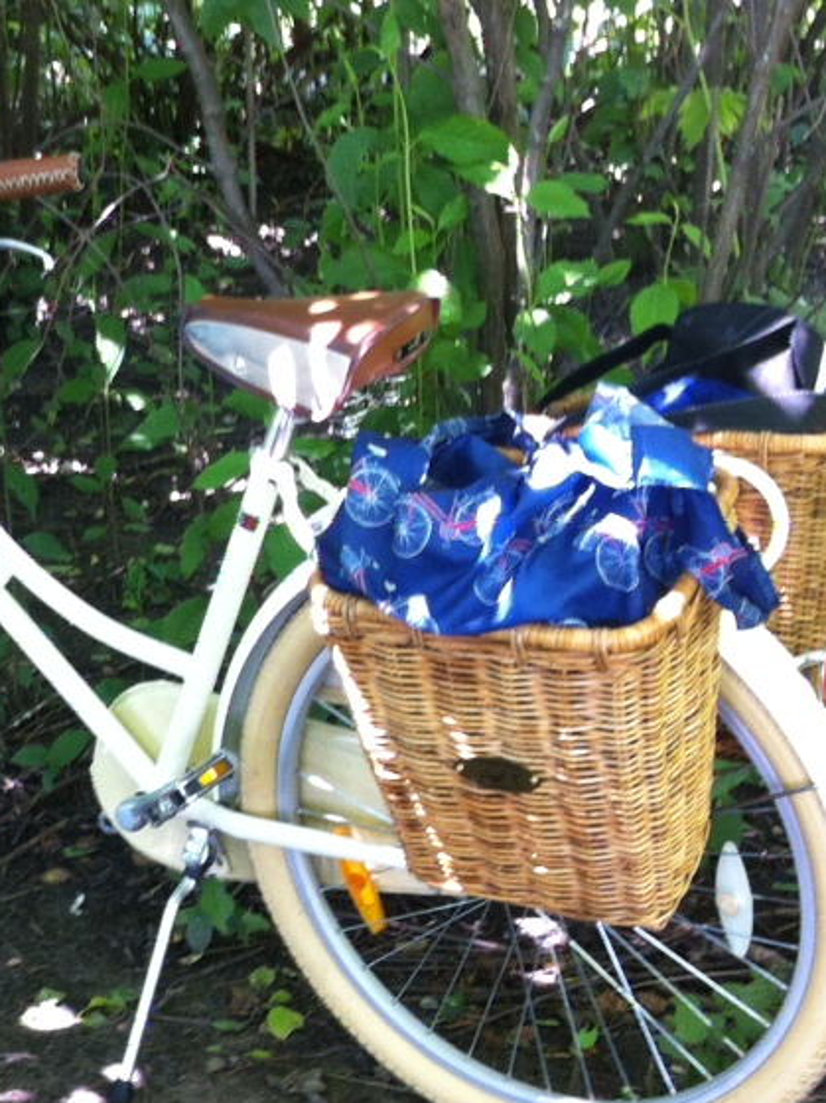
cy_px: 560
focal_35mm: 81
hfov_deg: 17.8
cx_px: -4
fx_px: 2578
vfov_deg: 24.1
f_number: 2.8
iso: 80
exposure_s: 1/17
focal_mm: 3.85
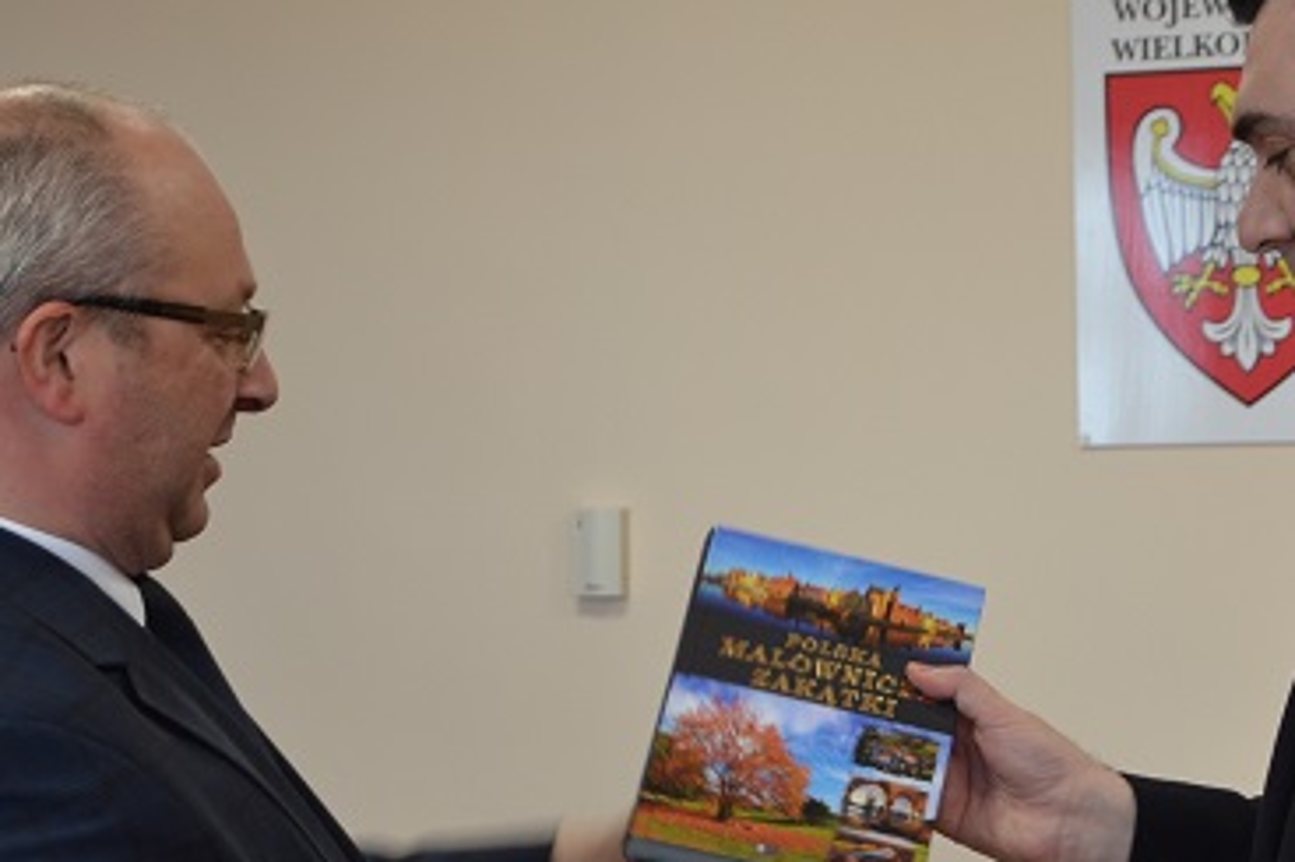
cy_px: 642
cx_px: 845
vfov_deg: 12.0
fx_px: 4102
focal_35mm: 114
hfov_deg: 17.9
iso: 400
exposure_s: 1/40
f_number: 4.5
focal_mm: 35
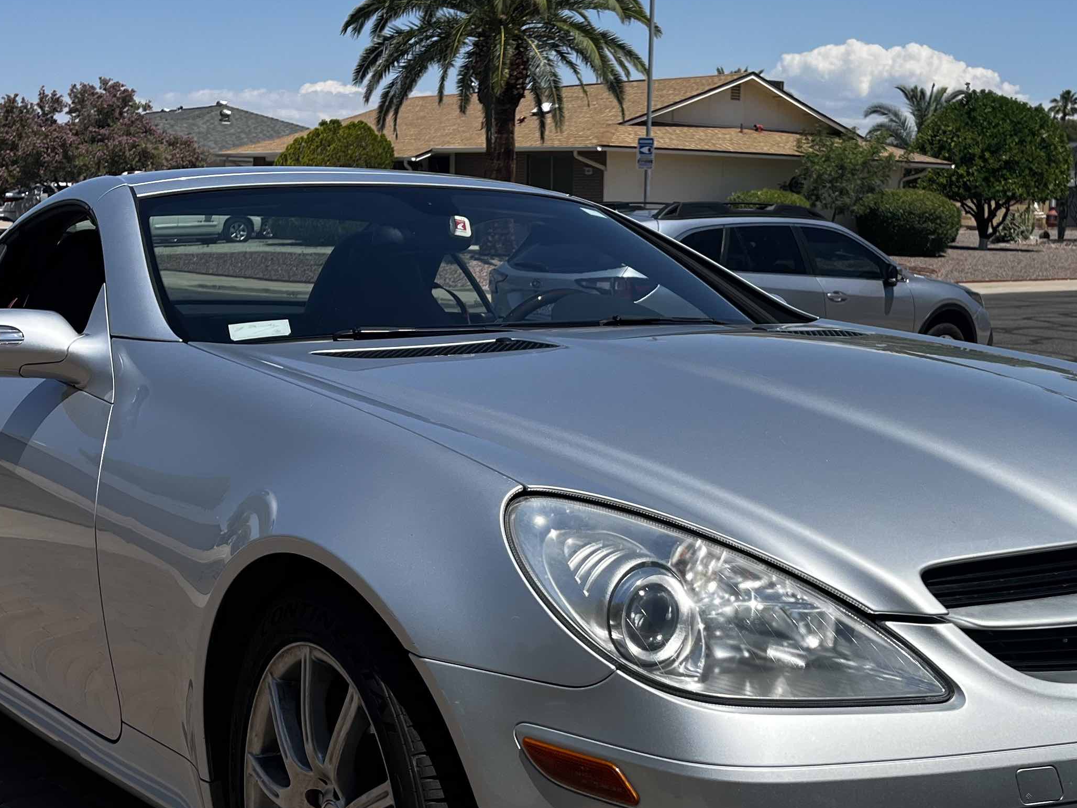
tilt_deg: -9.1
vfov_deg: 28.5
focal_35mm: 51
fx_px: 1587
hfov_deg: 37.4
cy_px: 466
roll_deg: -1.6
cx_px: 599
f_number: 1.6
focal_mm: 5.1
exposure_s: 1/4651
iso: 50
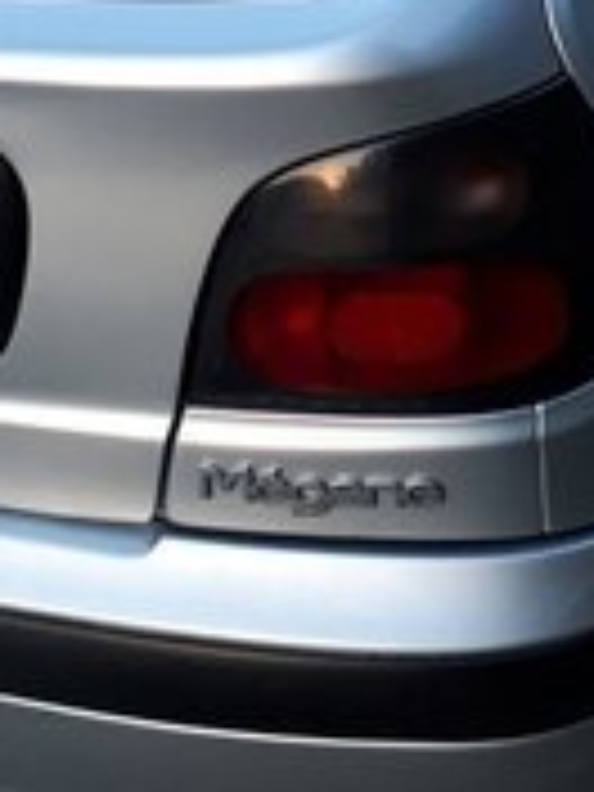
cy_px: -158
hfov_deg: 19.1
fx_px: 1739
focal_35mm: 76
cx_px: 513
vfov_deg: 23.5
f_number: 1.9
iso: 50
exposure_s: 1/50
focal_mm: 3.6
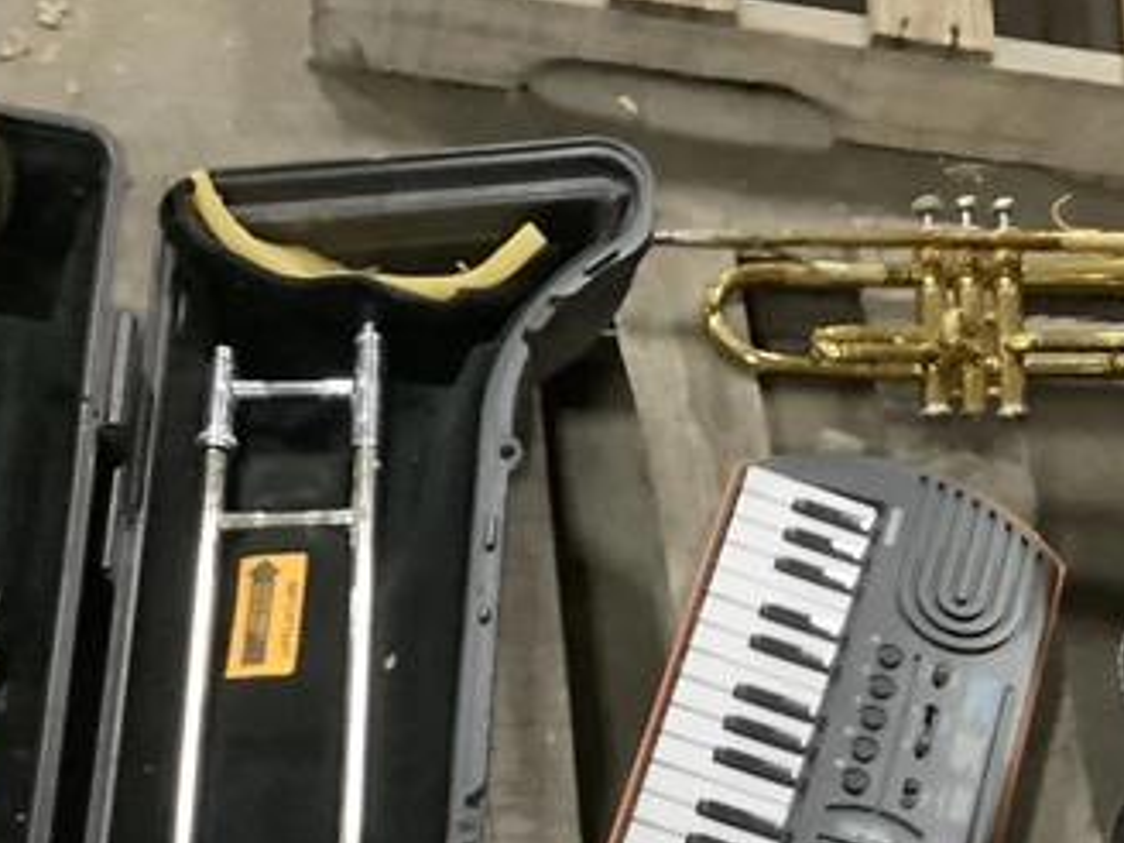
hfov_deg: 27.2
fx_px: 2305
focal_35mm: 71
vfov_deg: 19.9
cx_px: 744
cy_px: 893
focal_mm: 3.3
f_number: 2.4
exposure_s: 1/30
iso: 640
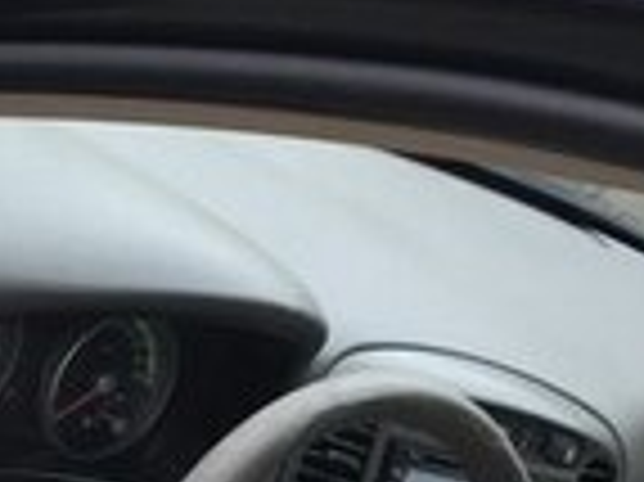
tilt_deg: -28.5
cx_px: -329
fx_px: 2491
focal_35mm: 134
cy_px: 592
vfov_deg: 10.8
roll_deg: -30.0
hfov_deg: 13.8
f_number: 2.2
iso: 32
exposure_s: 1/100
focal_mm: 4.15
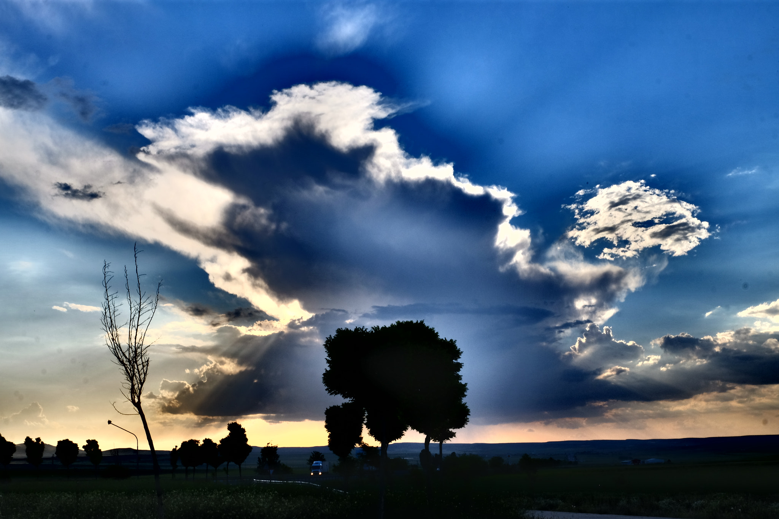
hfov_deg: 41.9
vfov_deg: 28.6
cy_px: 260
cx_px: 390
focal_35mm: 47
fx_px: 1017
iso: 200
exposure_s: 1/58
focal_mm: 31.5
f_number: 22
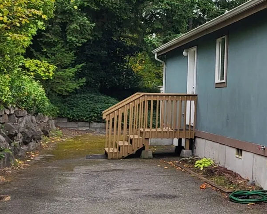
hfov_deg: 24.9
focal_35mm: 67
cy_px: 69
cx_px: 340
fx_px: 530
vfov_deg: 22.7
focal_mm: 5.4
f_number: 1.8
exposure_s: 1/269
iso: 40
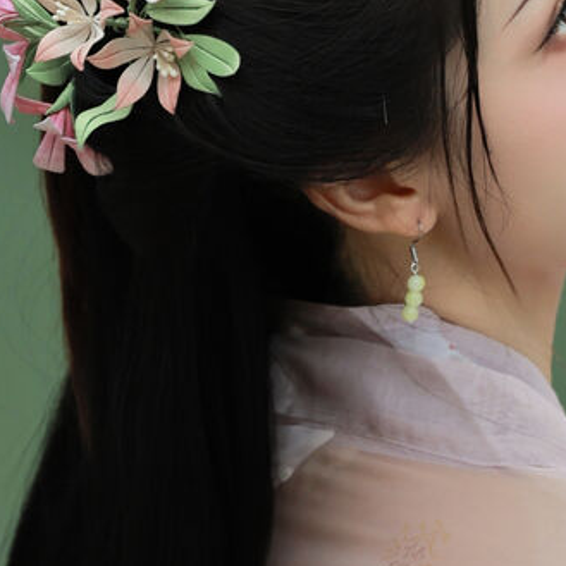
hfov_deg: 1.9
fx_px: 17130
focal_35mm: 926
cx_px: 652
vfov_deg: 1.9
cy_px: 72
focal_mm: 200
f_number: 2.8
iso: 400
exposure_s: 1/320
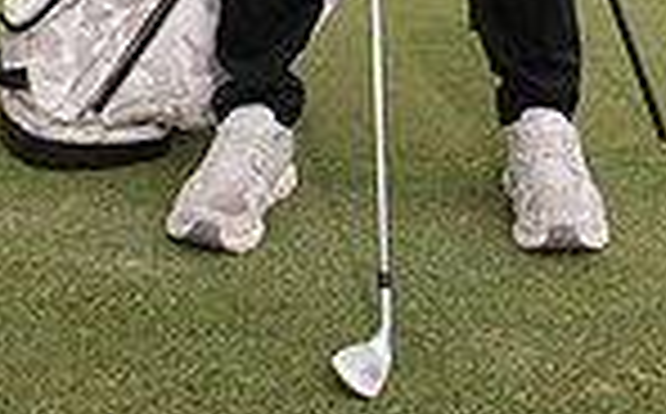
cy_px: -536
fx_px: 2139
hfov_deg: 17.7
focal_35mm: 118
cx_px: 369
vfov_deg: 9.9
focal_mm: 38
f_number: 6.3
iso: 80
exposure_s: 1/320
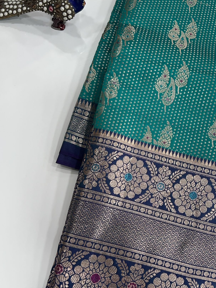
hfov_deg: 34.7
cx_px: 148
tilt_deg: -66.9
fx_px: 341
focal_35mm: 41
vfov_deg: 45.7
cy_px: 129
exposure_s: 1/104
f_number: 1.5
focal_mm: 5.7
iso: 32
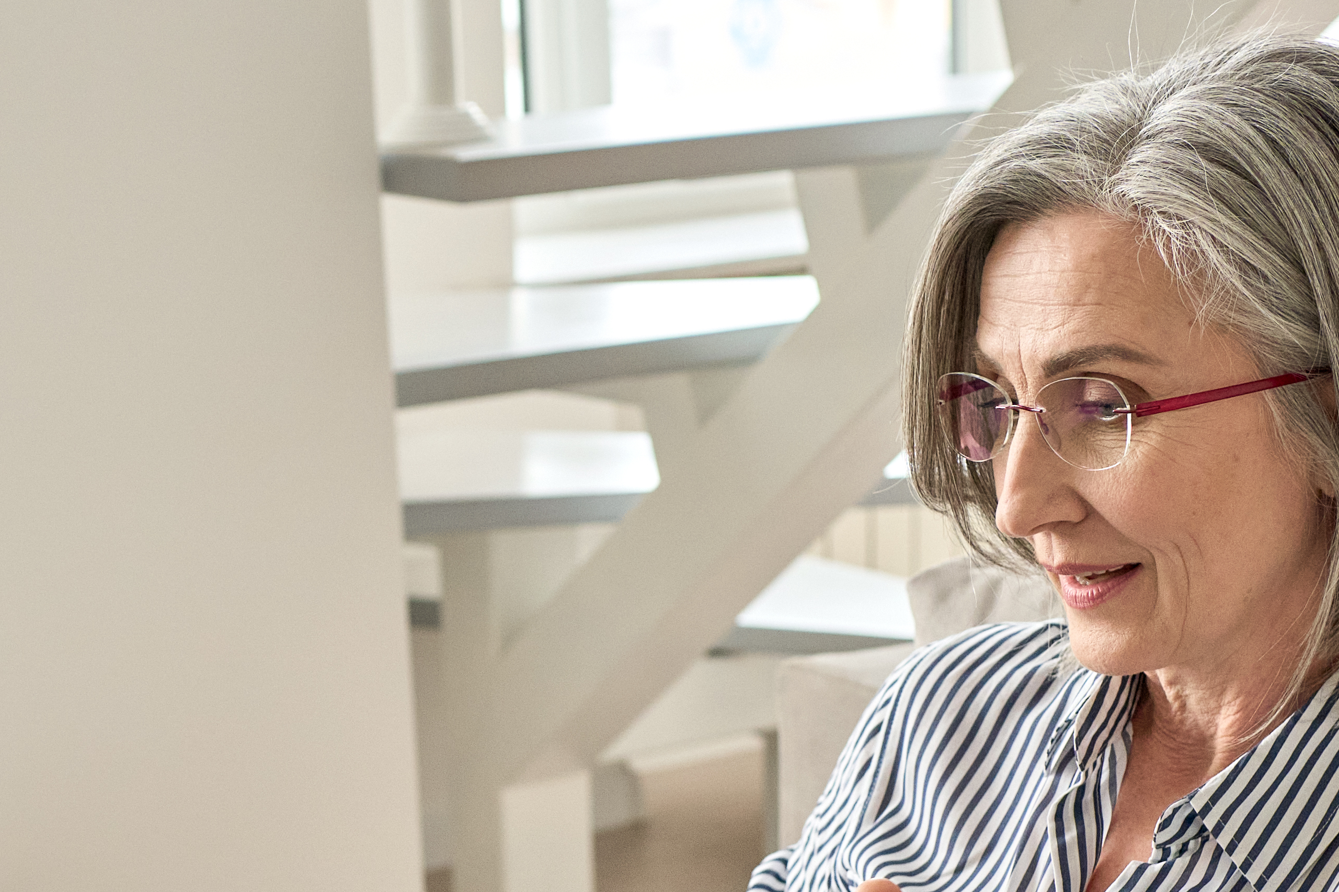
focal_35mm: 82
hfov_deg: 24.7
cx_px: 501
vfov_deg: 16.3
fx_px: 3050
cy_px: 888
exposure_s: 1/320
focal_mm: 35
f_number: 4
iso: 1600
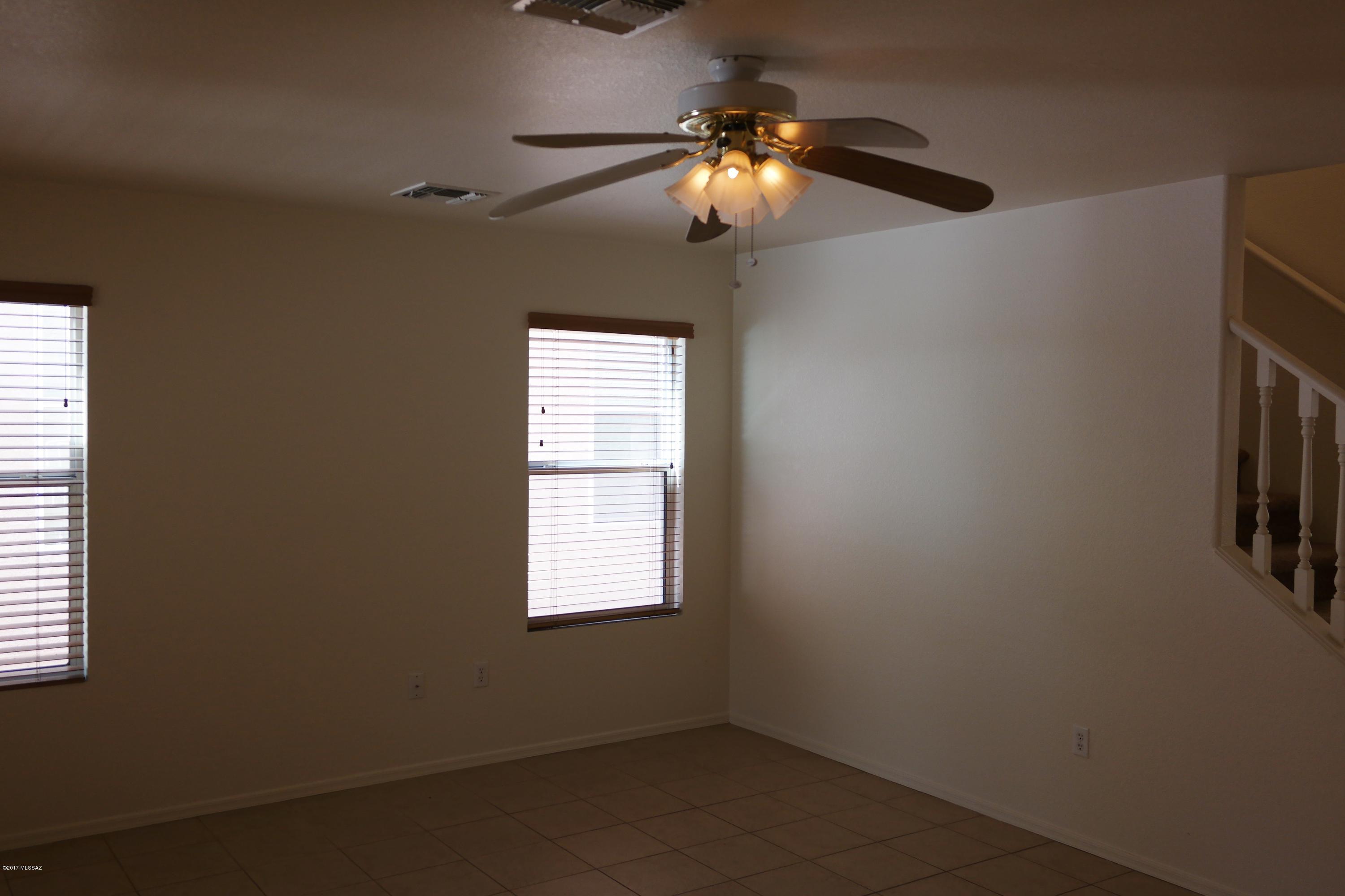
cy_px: 448
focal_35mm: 30
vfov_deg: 43.6
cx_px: 672
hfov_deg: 61.9
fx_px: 1121
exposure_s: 1/50
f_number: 3.5
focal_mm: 20
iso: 200
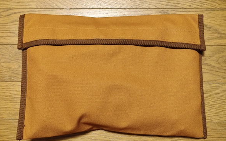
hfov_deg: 41.0
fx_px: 302
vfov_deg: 26.3
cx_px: 111
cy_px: 75
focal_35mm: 49
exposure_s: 1/80
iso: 4000
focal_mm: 17.06
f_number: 4
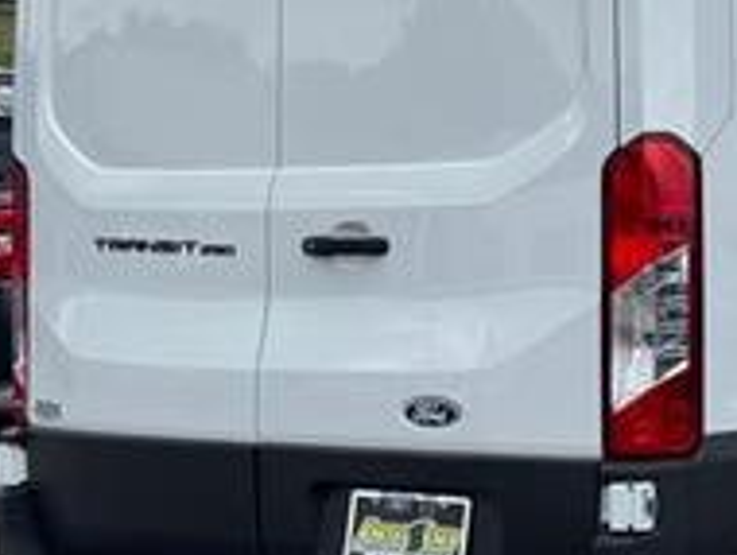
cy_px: 202
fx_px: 2707
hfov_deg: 15.1
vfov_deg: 11.7
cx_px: 830
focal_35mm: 127
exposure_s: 1/1524
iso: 64
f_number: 1.78
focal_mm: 6.76
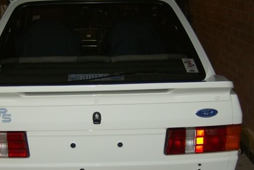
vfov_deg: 22.2
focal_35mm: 61
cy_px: 108
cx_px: 96
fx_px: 430
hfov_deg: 32.7
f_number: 3.1
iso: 200
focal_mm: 7.7
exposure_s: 1/74
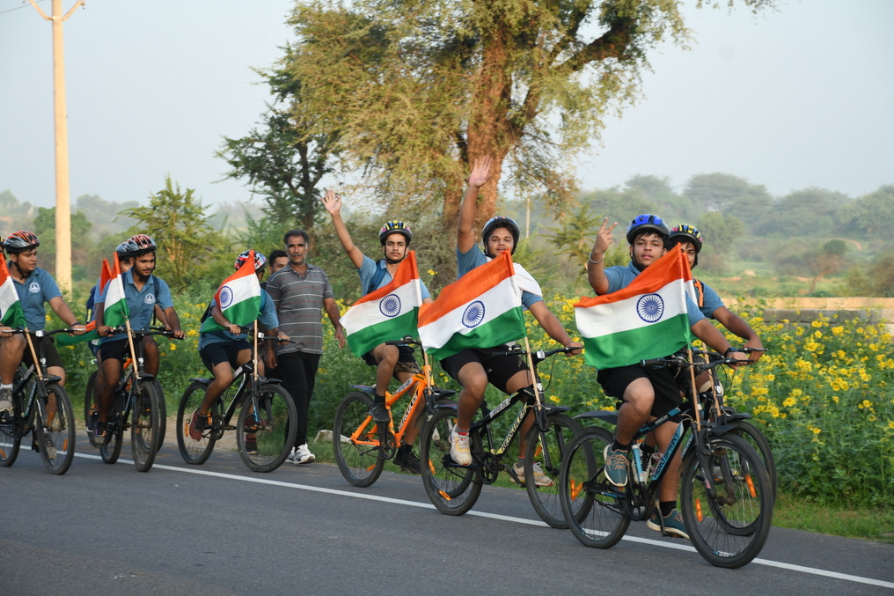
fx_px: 3004
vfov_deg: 11.3
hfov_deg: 16.9
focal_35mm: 121
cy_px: 299
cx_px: 450
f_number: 7.1
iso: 250
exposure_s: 1/160
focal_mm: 80
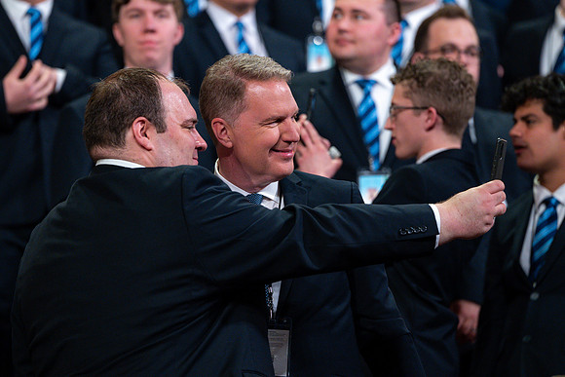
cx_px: 268
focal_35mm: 273
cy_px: 180
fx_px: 4286
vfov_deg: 5.0
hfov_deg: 7.5
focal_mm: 200
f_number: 3.2
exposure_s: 1/500
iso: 2500
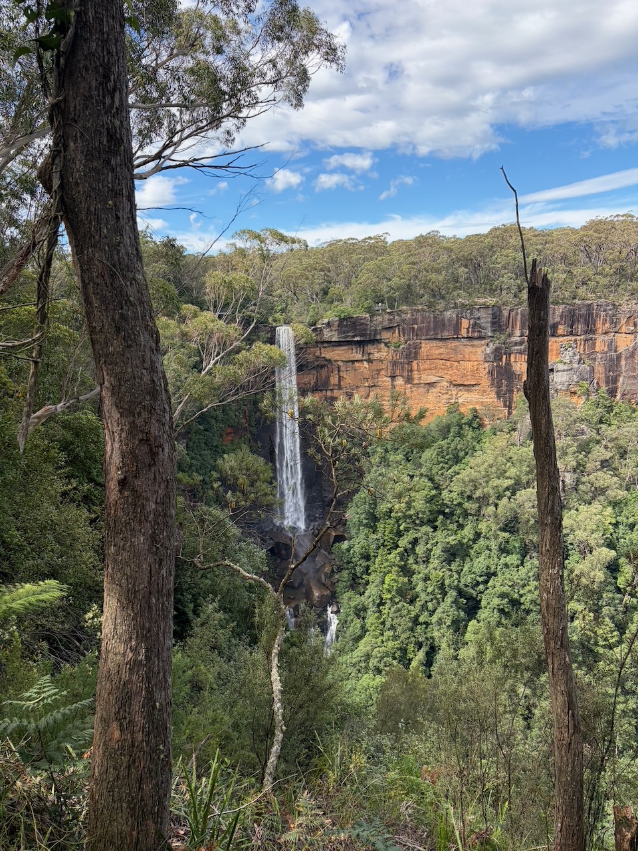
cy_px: 426
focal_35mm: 26
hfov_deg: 53.1
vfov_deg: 67.3
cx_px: 319
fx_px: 639
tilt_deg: -9.9
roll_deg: +1.4
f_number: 1.6
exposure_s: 1/1799
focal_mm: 5.96
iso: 50
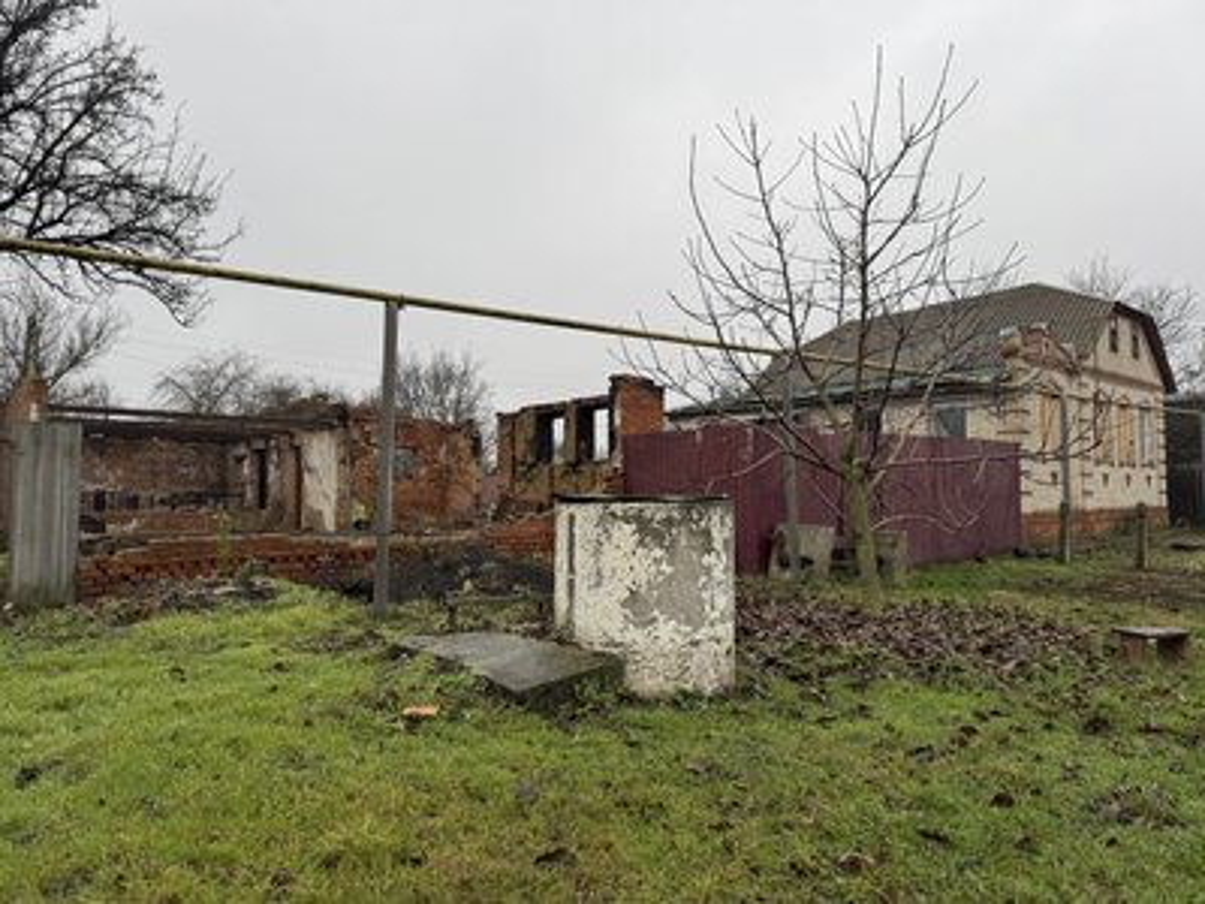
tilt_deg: +3.1
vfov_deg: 56.8
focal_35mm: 24
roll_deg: +0.5
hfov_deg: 71.6
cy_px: 452
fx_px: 835
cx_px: 602
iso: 80
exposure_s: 1/558
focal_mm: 6.76
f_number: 1.78
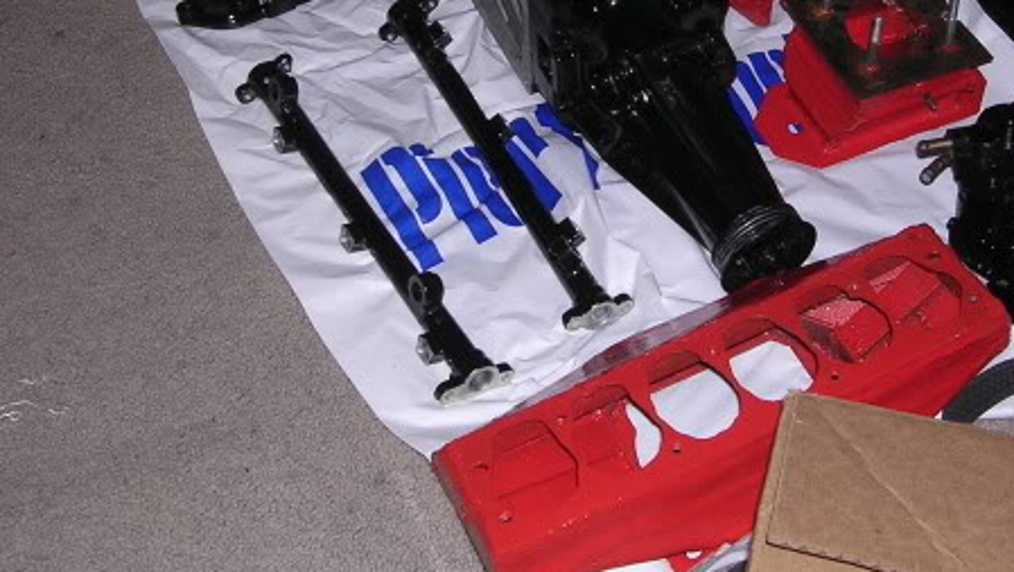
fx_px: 1587
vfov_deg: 20.1
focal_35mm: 59
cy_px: 99
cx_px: 607
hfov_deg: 35.3
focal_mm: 5.8
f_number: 2.8
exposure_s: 1/60.1
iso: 100
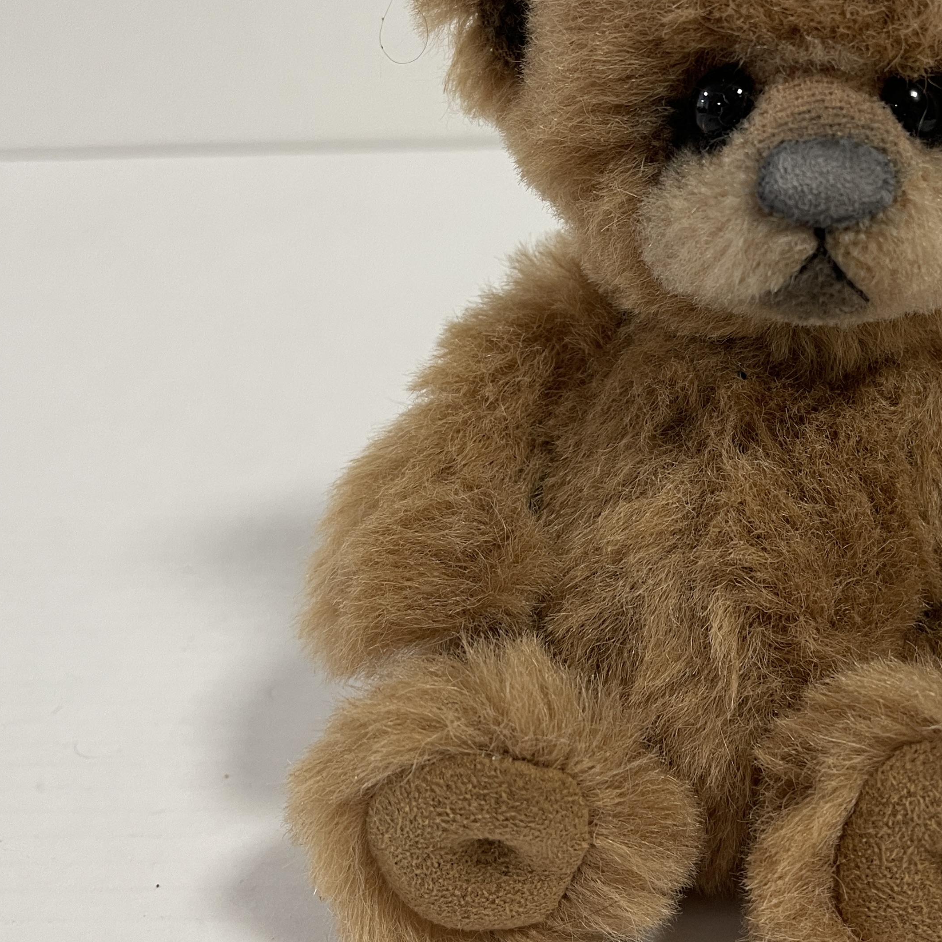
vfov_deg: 39.9
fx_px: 1293
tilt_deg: -20.8
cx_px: 699
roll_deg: +1.5
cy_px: 400
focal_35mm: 42
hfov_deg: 39.0
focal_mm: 5.1
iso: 100
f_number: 1.6
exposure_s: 1/50
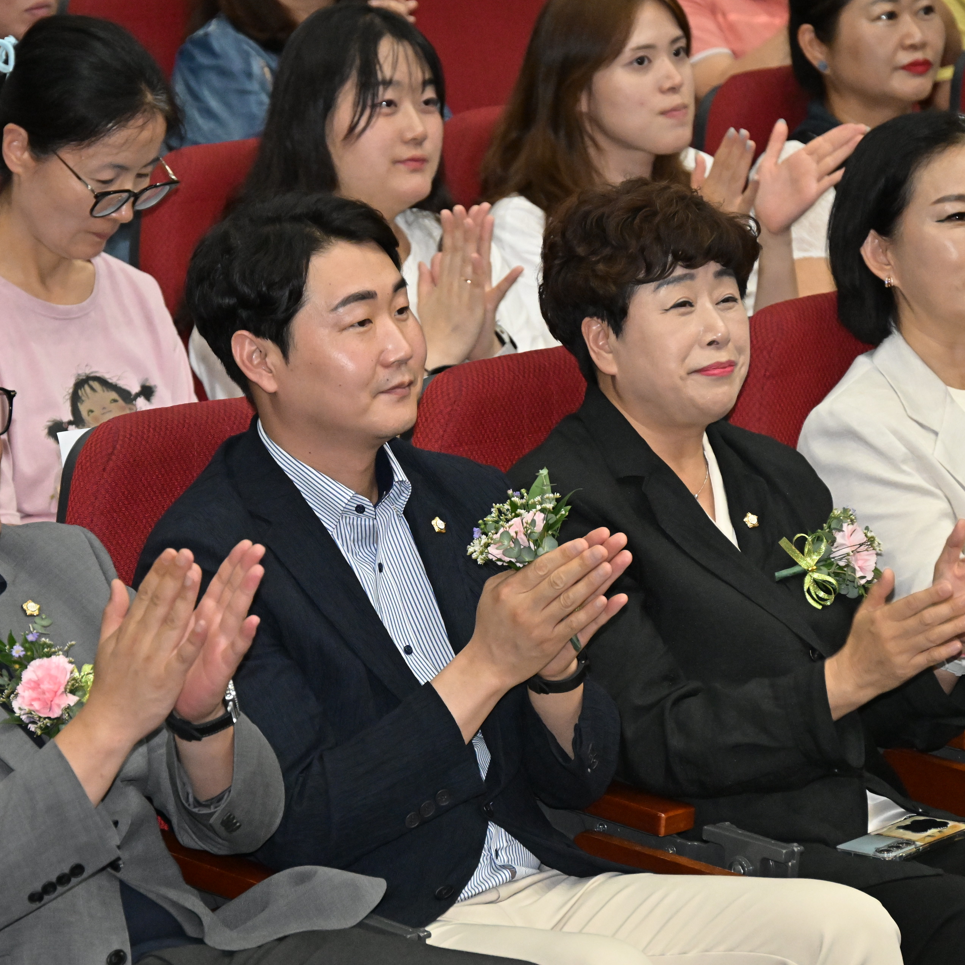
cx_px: 376
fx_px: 6939
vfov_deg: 8.0
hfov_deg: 8.0
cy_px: 507
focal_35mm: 220
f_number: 6.3
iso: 6400
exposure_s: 1/250
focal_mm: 160
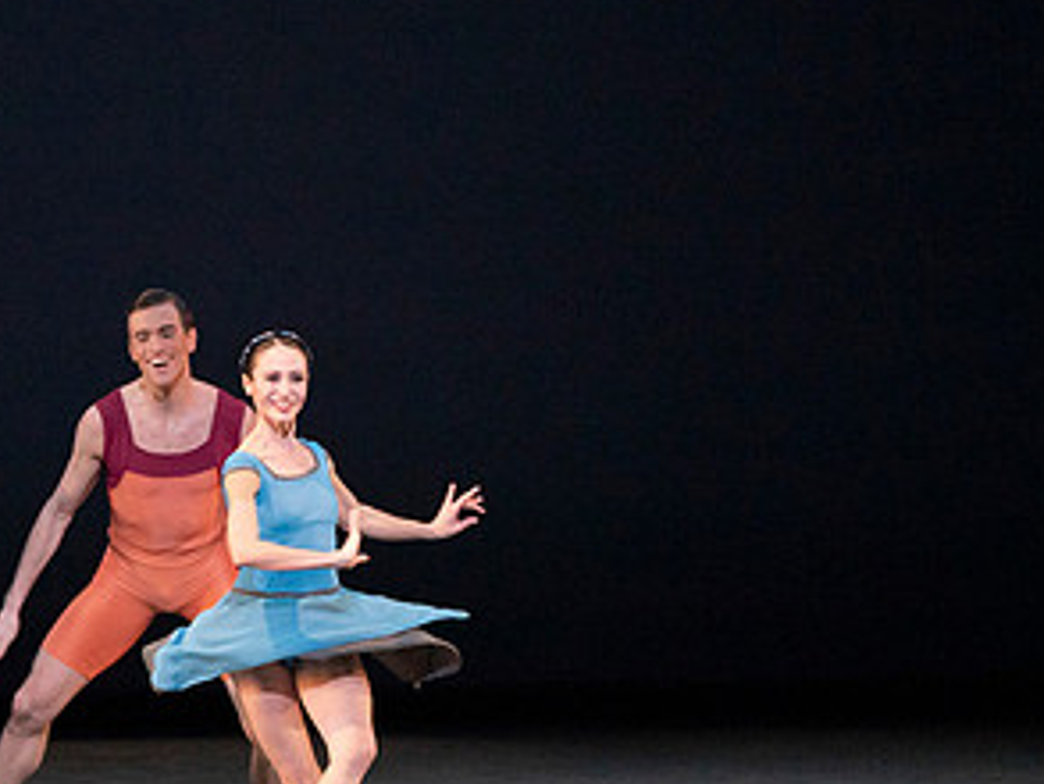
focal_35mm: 521
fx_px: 15720
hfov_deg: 3.8
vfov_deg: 2.9
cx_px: 296
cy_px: 465
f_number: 5.6
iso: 6400
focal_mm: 274
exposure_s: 1/400
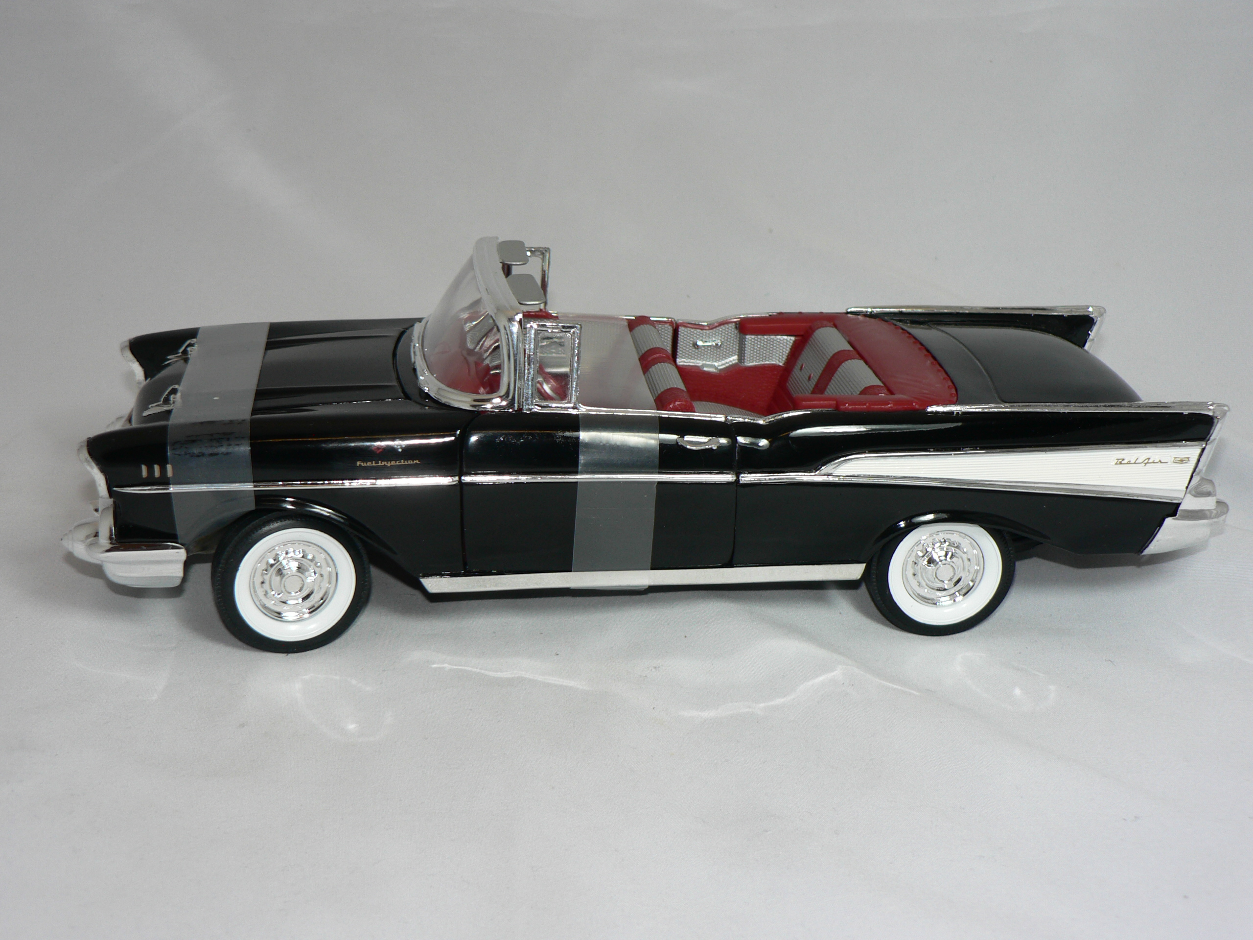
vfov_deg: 26.6
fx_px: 1991
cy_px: 470
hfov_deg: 34.9
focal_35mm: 55
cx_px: 626
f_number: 2.8
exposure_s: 1/60
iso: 80
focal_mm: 9.2
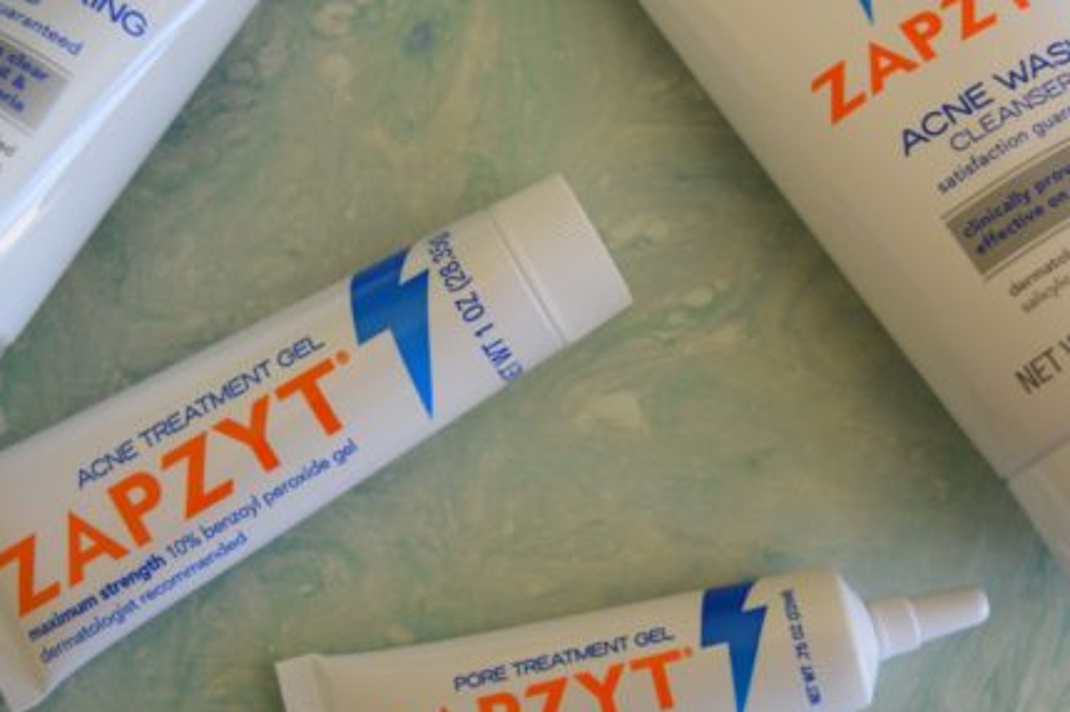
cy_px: 280
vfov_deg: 20.6
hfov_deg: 30.6
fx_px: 1953
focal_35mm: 66
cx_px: 505
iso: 1000
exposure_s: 1/125
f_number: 4.2
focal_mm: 29
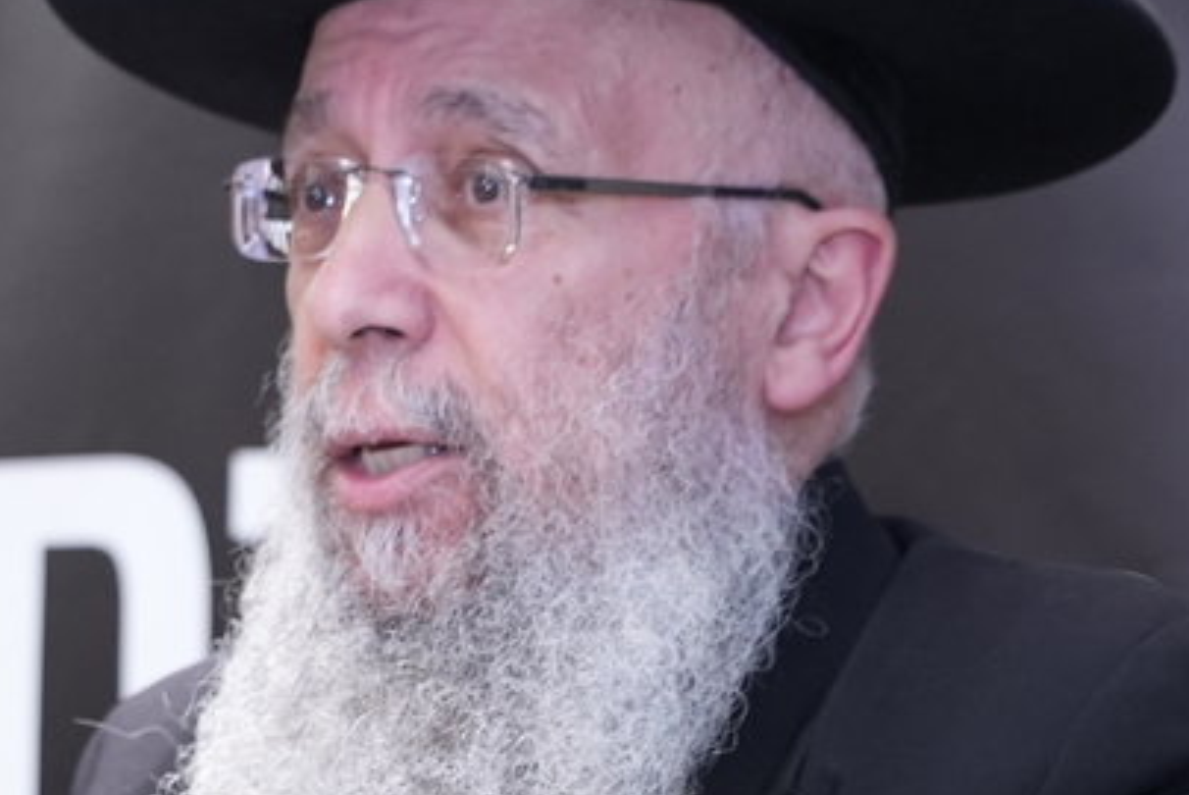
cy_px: 608
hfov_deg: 12.4
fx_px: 5387
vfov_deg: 8.4
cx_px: -74
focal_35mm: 163
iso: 3200
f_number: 4
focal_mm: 47
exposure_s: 1/200
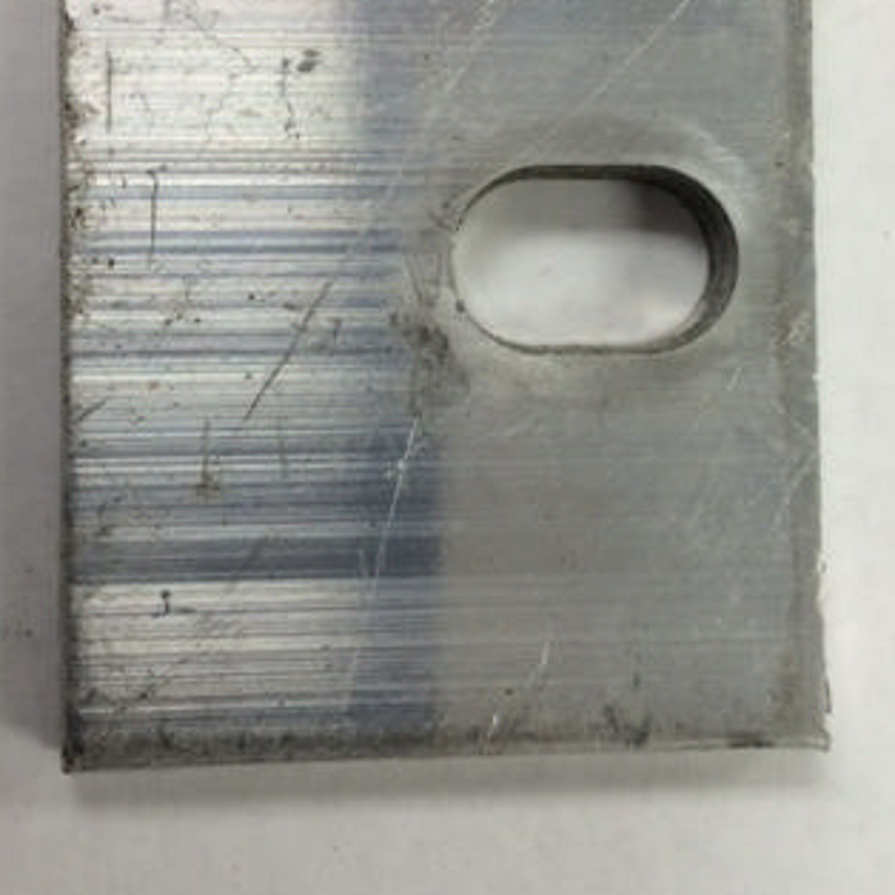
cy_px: 254
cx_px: 448
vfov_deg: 31.2
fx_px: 1580
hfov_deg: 31.6
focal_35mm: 54
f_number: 2.2
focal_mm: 4.12
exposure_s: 1/30
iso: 40
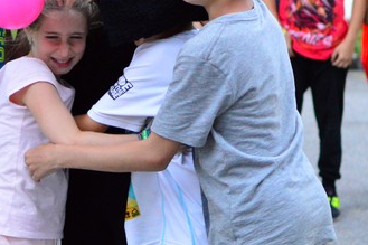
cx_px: 48
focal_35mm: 164
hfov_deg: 12.5
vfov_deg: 8.4
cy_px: 76
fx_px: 1671
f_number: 1.8
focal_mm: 35
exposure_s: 1/320
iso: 1250
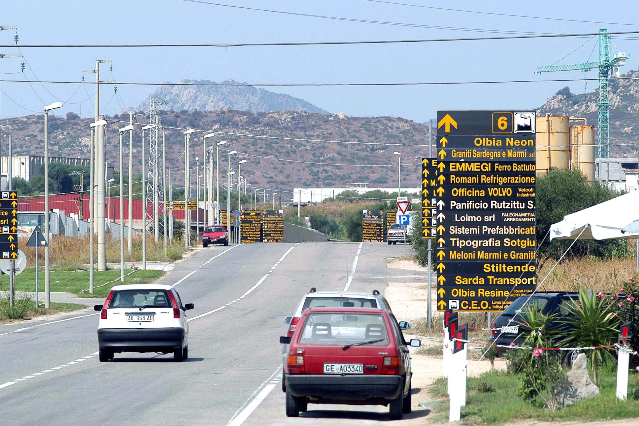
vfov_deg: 4.6
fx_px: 5324
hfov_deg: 6.9
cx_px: 320
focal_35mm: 300
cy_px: 213
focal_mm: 200
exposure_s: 1/320
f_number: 11
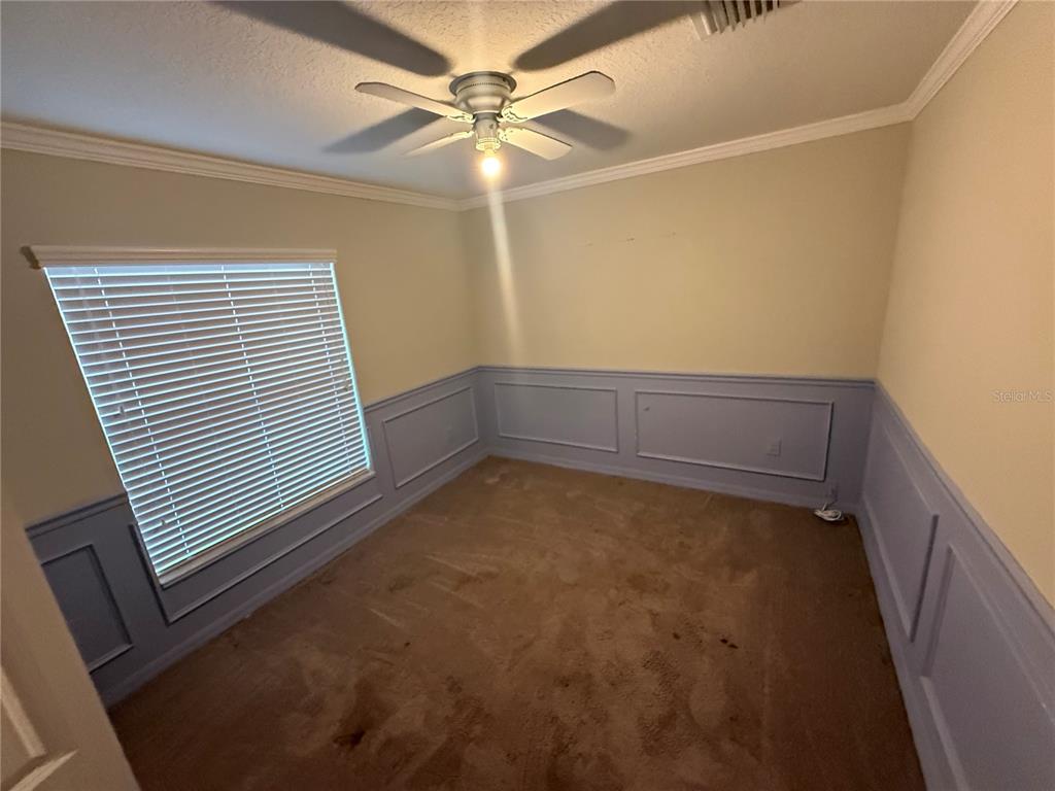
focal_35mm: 14
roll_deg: +5.2
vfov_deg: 85.7
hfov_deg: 102.1
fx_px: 427
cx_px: 528
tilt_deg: -12.2
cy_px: 396
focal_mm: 2.22
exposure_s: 1/60
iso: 800
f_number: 2.2
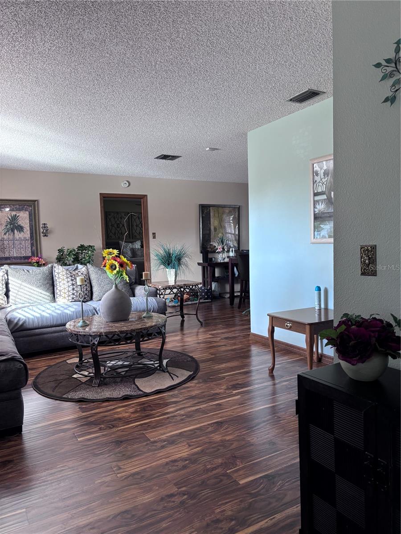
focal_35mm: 26
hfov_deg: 53.1
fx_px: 402
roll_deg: +0.9
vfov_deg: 67.3
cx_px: 200
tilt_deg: -3.0
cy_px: 267
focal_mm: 5.96
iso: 160
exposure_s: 1/60
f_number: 1.6
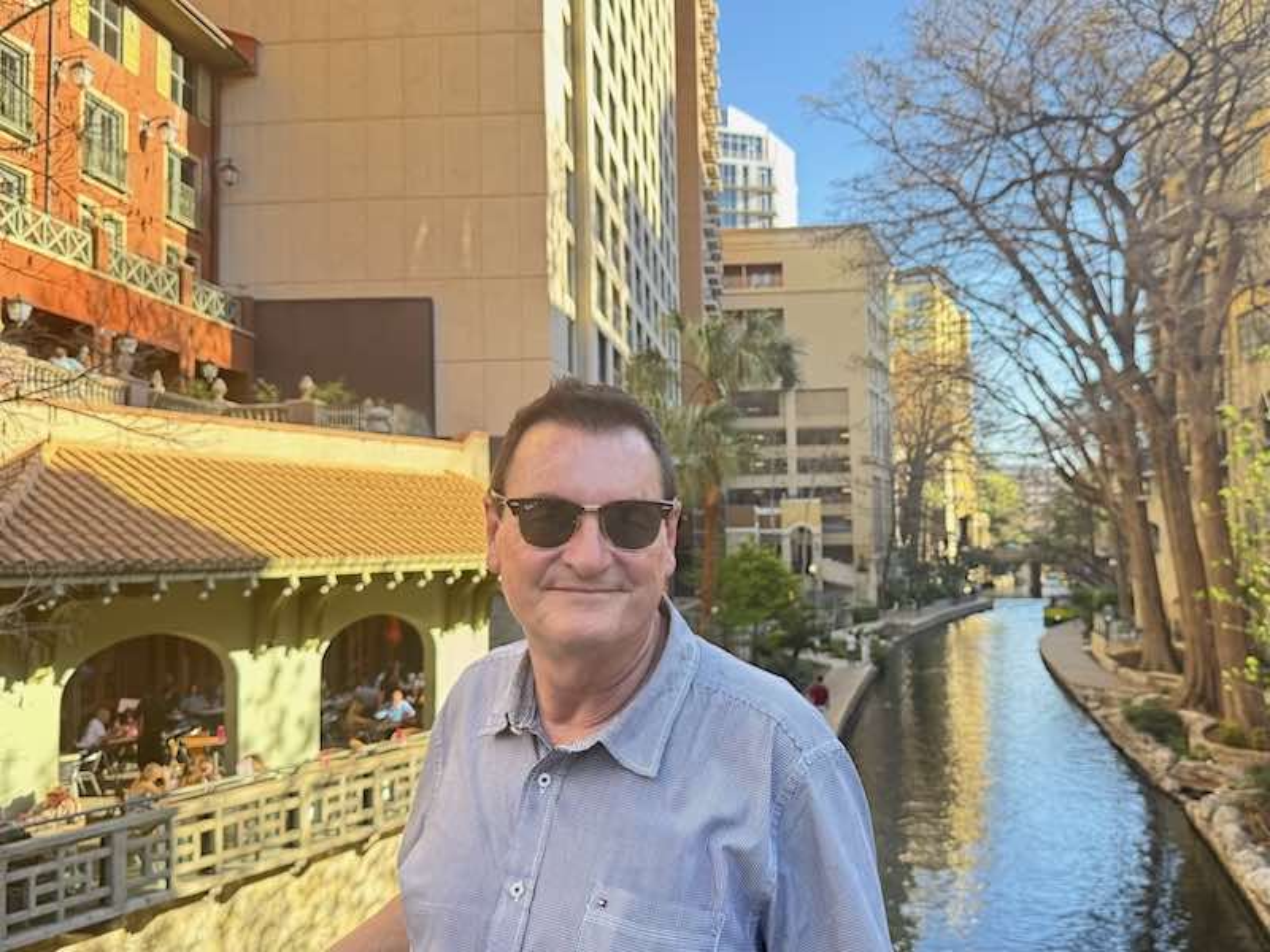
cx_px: 635
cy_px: 476
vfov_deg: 56.8
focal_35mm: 24
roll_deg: +1.2
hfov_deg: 71.6
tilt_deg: +3.9
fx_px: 881
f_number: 1.78
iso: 64
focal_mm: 6.76
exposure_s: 1/245
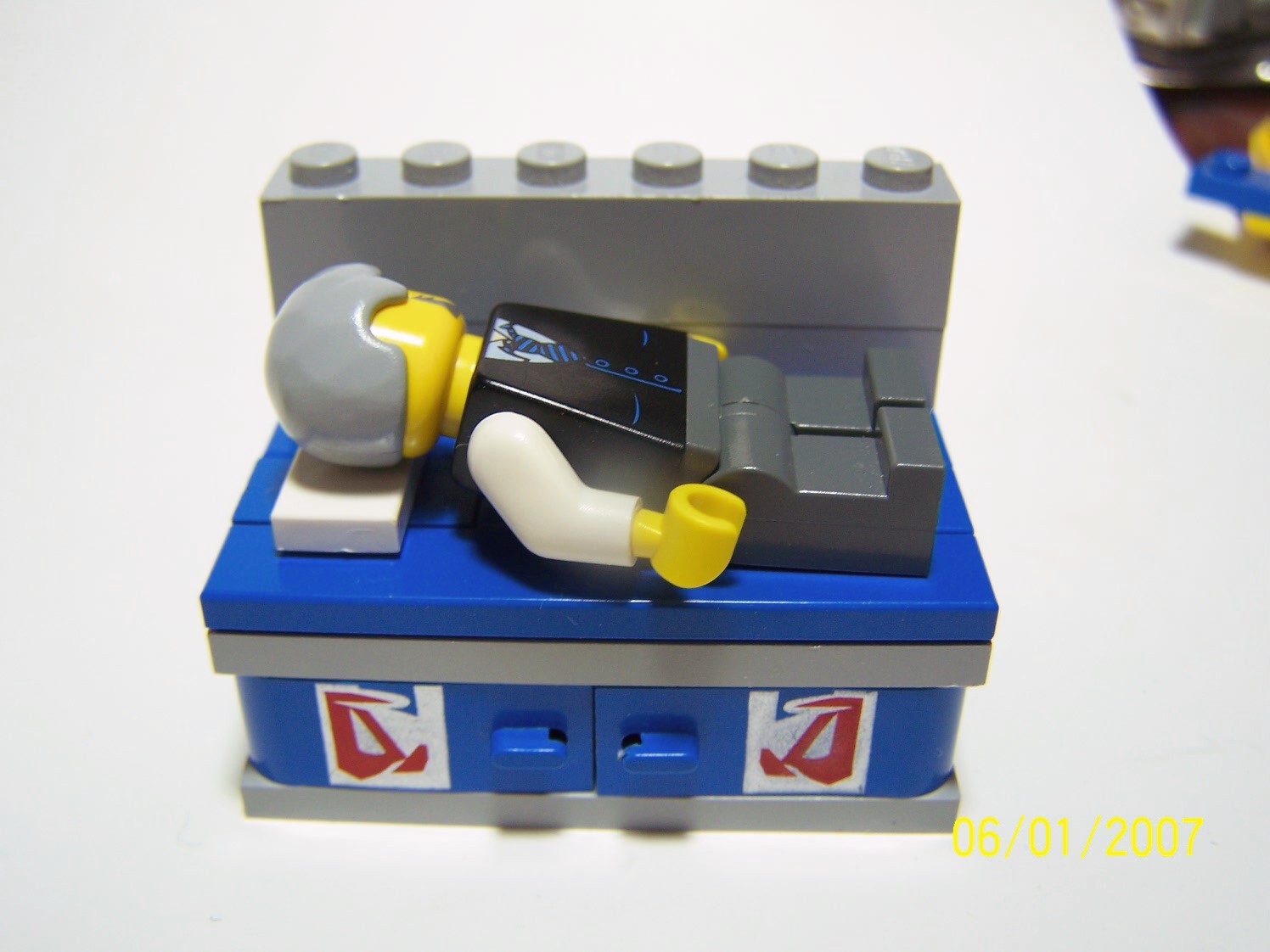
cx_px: 635
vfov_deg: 37.7
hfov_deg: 49.0
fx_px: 1394
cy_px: 476
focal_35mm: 38
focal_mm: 6.3
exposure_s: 1/40
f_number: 2.8
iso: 80
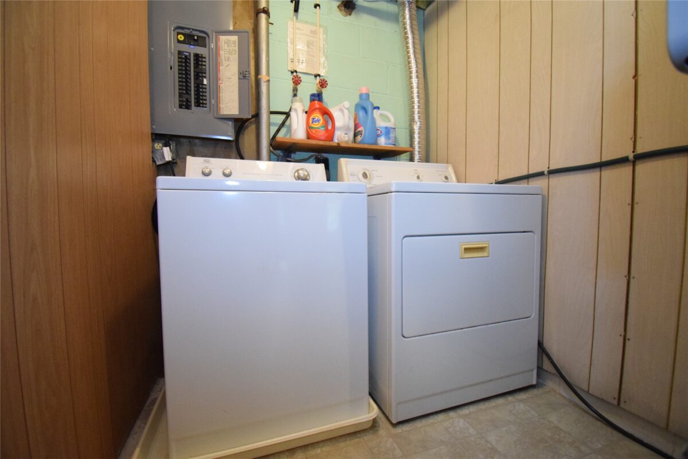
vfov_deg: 77.3
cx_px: 344
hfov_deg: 100.4
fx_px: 287
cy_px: 230
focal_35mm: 15
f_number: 4.5
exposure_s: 1/60
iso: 4500
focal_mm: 10
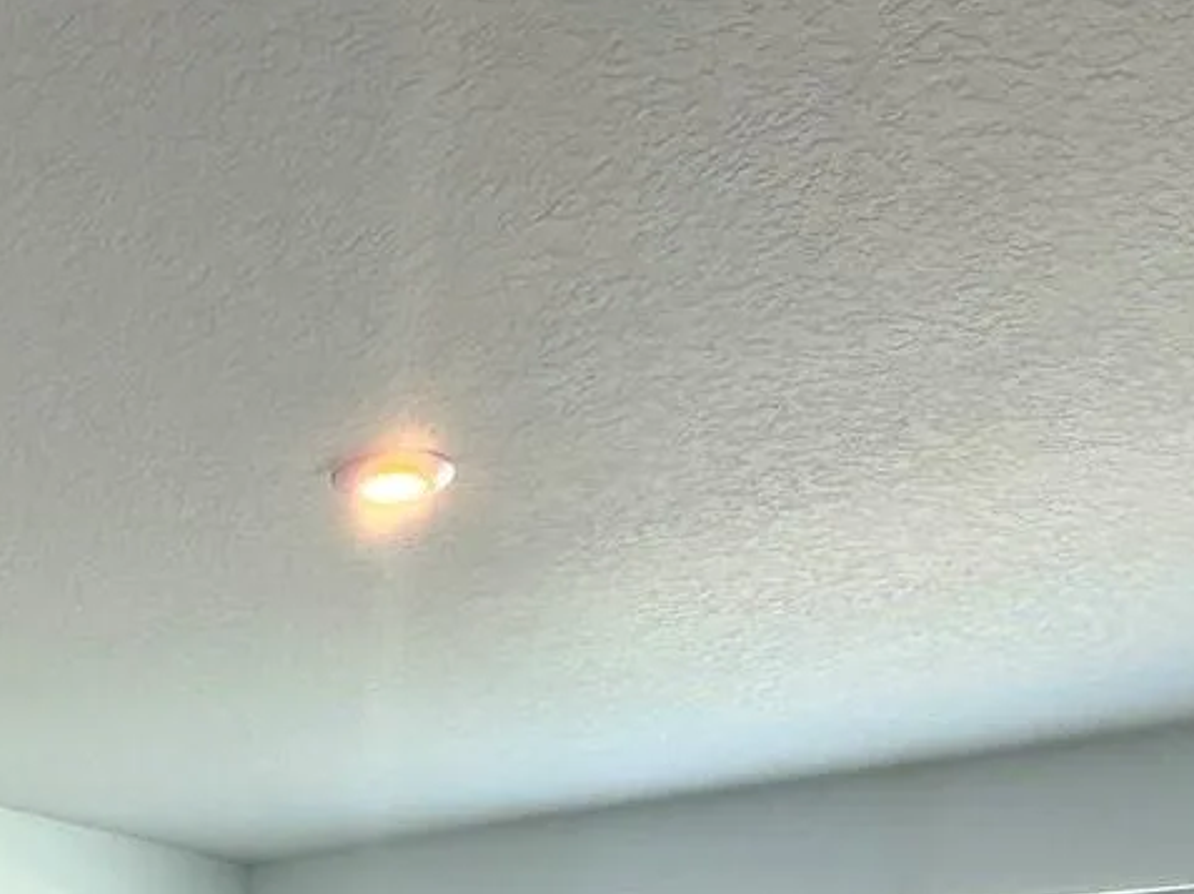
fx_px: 1620
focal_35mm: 47
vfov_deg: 26.1
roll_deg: +0.0
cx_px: 38
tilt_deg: +0.0
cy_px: 1174
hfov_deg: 36.9
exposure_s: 1/120
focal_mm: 2.22
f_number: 2.2
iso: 160
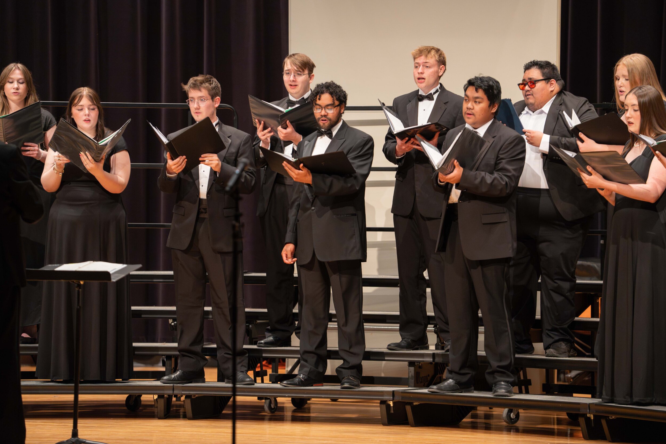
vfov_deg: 6.7
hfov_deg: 10.0
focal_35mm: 206
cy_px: 227
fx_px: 3811
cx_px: 342
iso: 4000
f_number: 2.8
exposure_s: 1/320
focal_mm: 200
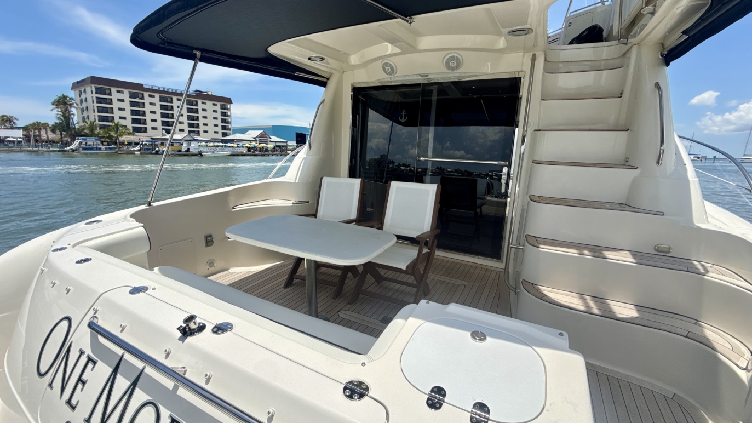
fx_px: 319
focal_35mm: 16
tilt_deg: -6.8
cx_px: 377
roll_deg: -1.7
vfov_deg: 67.0
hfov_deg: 99.4
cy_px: 203
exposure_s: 1/2410
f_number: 2.2
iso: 64
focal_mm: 2.22
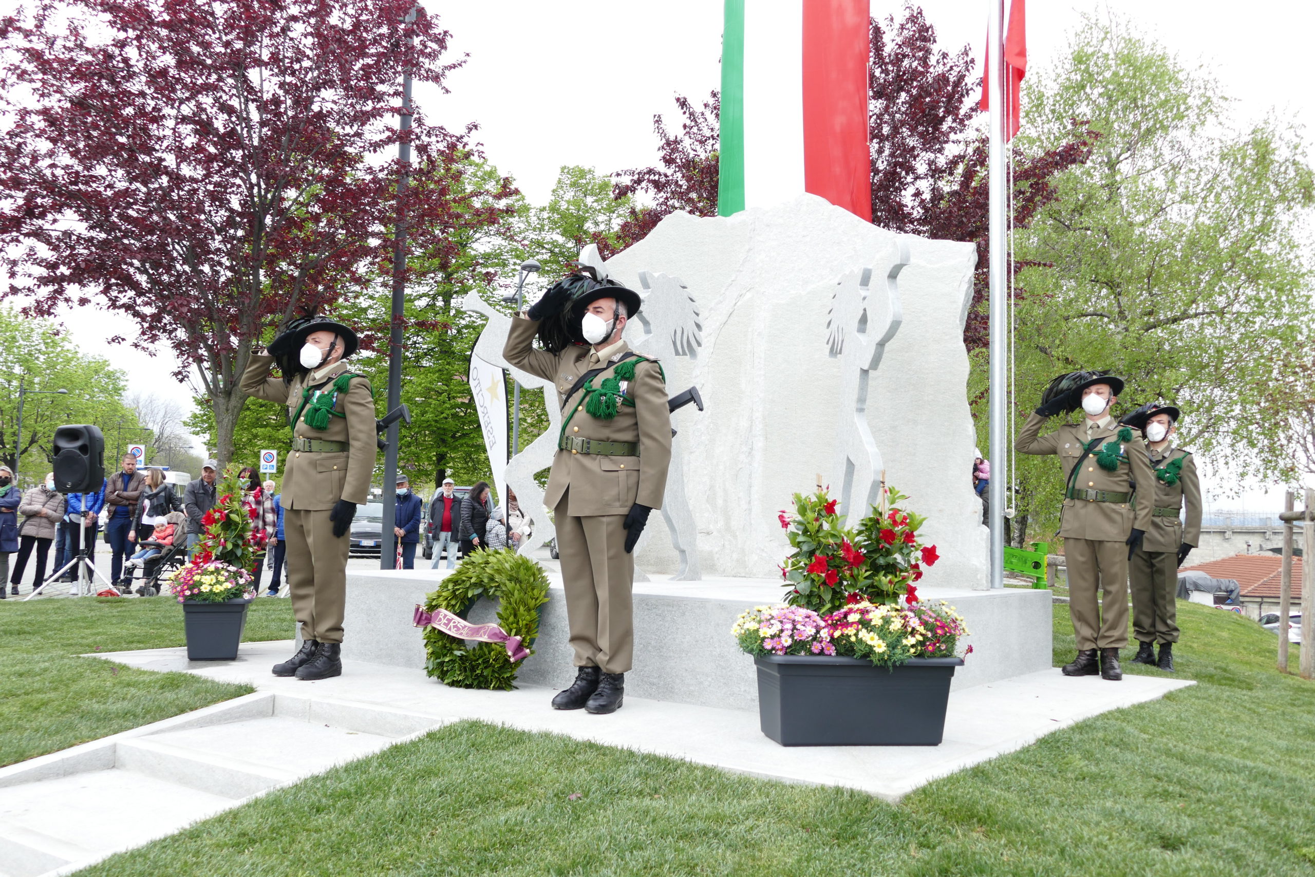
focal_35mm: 33
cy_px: 438
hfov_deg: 57.2
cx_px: 658
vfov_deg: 40.0
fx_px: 1205
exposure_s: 1/640
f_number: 3
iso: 125
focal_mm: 11.86
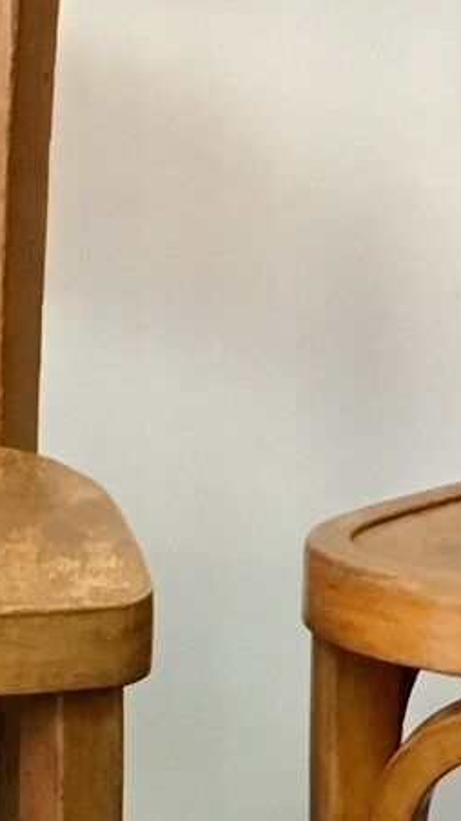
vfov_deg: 15.2
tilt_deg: -13.4
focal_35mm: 141
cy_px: 596
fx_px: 3066
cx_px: 303
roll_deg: -0.8
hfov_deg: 8.6
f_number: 2.2
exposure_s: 1/33
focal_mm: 4.15
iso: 250
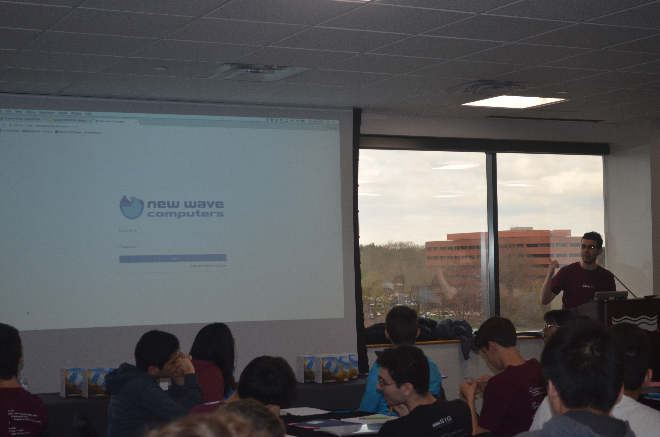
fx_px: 1207
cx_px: 330
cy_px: 218
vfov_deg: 20.5
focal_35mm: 66
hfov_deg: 30.6
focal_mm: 44
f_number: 5.3
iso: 720
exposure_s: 1/60
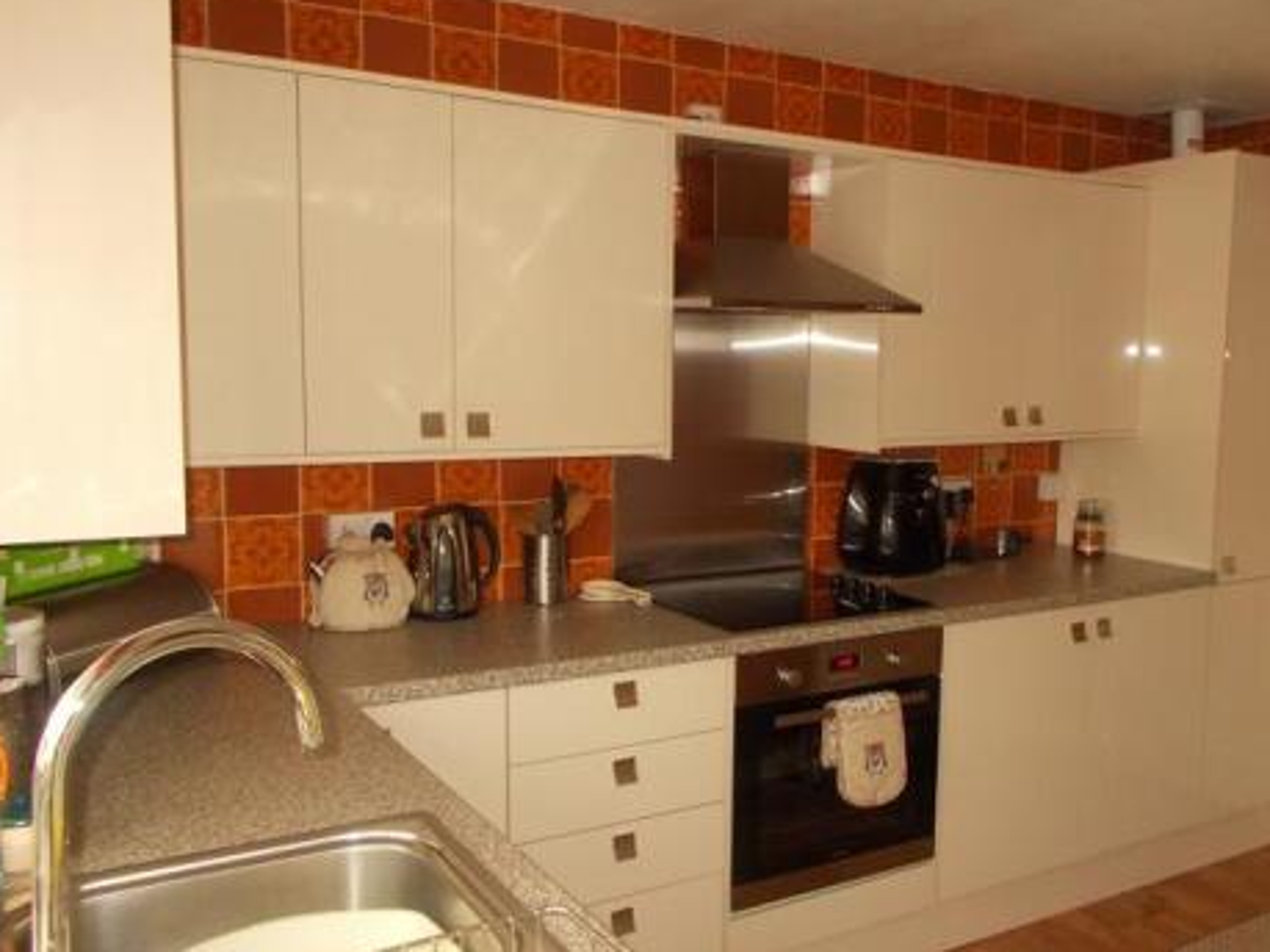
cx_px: 754
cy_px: 497
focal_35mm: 33
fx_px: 1210
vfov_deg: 42.9
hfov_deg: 55.0
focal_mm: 4.6
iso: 200
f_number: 3.2
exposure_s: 1/25
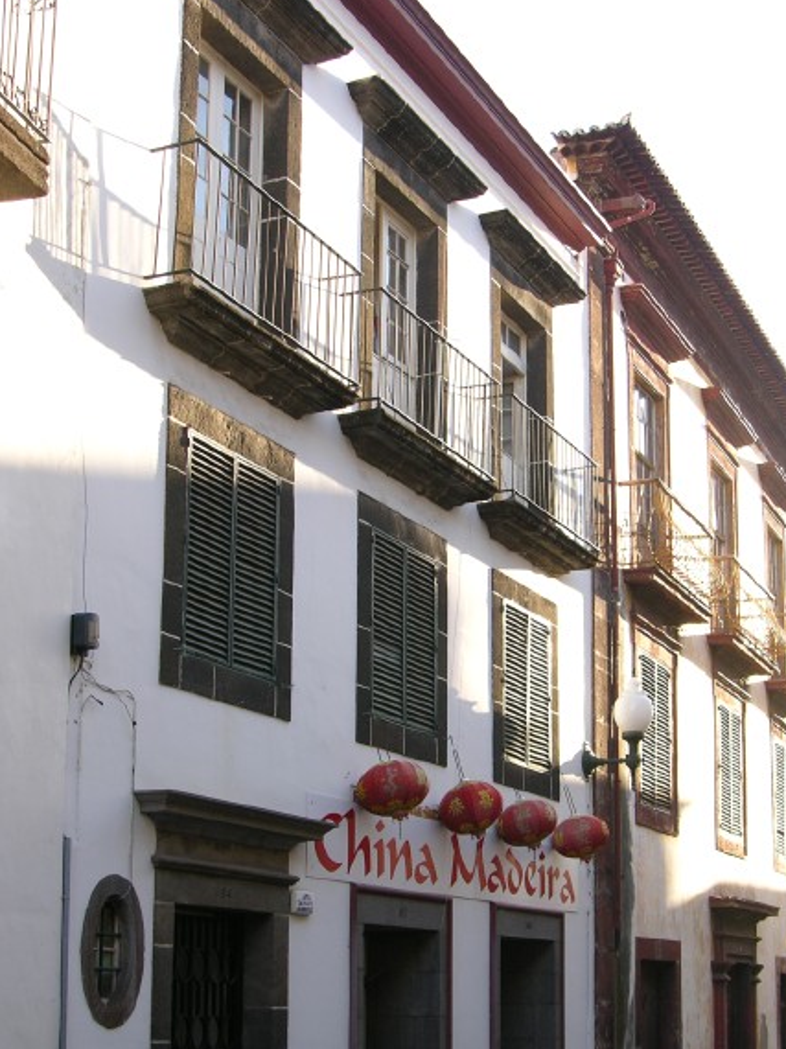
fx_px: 1878
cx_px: 453
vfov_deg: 31.1
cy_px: 651
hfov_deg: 23.6
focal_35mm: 62
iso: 50
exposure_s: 1/70.8
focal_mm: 11.6
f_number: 3.7
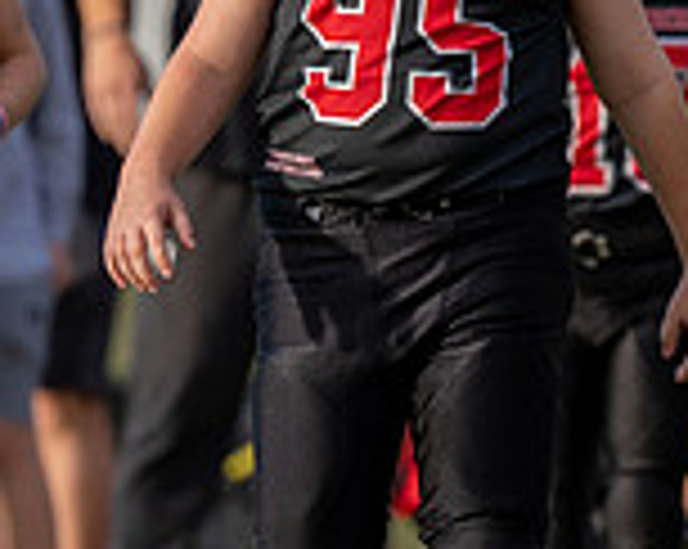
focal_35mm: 1051
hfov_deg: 1.8
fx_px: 21373
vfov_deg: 1.5
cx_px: 928
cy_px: 95
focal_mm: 175
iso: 100
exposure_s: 1/1250
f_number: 2.8
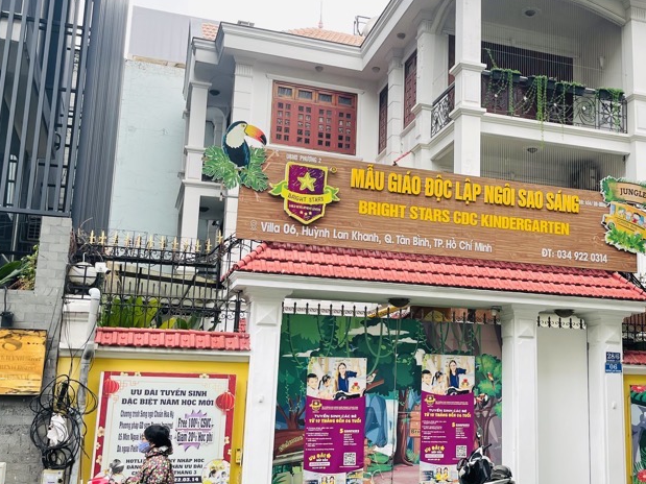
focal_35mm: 43
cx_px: 438
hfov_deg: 43.2
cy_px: 252
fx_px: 802
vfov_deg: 33.6
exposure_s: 1/121
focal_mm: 5.1
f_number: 1.6
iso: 40
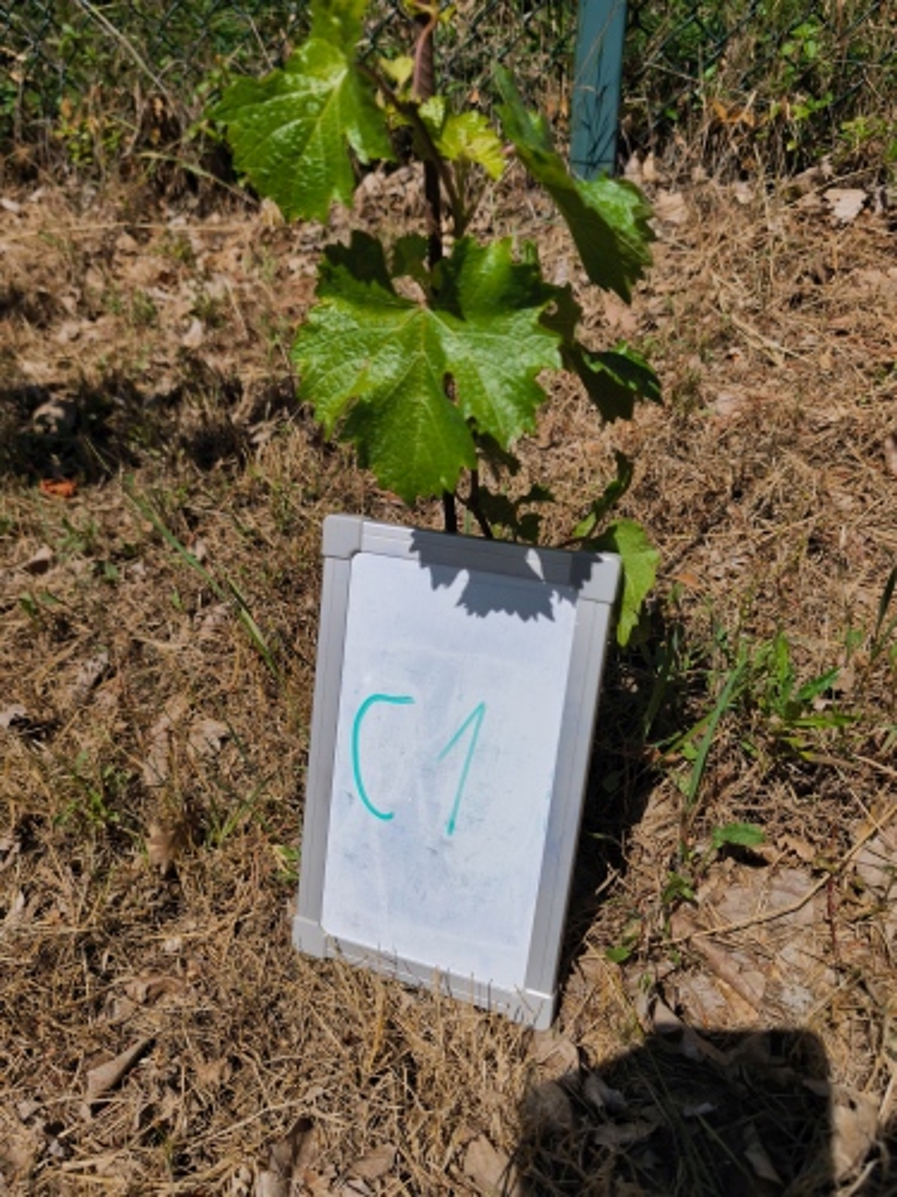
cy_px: 598
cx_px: 448
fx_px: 795
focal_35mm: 23
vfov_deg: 73.9
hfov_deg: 58.9
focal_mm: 6.57
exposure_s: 1/15319
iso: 64
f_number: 1.6
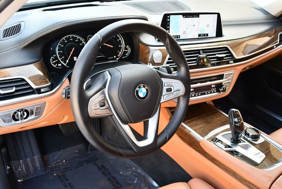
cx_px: 141
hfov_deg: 53.1
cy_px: 94
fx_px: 282
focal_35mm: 36
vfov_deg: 36.9
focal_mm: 18
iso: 800
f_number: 3.5
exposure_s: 1/200
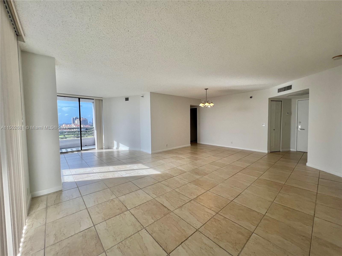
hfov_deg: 106.2
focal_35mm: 13
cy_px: 128
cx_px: 171
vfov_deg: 89.9
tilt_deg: -3.3
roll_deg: +0.9
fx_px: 128
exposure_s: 1/292
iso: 32
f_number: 1.8
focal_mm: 1.57
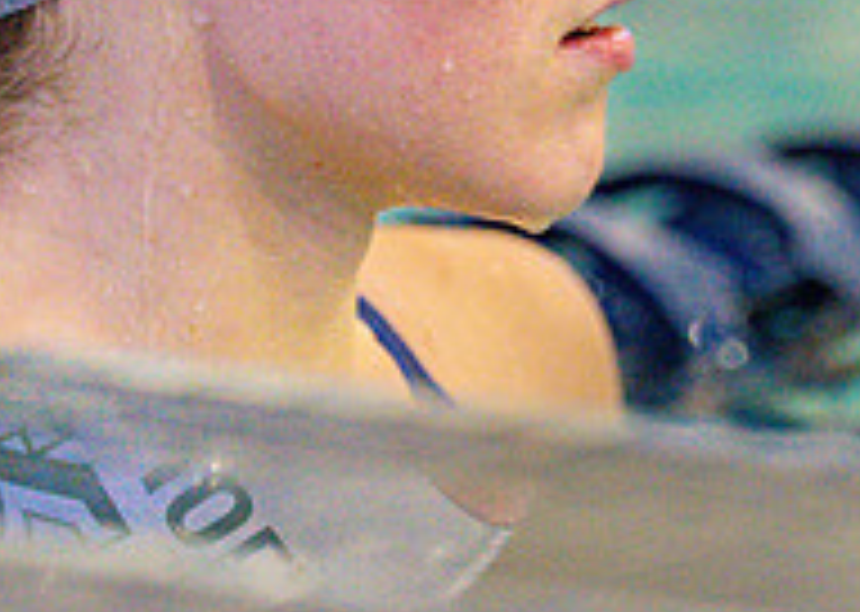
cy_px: -235
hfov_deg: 3.0
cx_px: 503
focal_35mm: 669
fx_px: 16323
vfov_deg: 2.1
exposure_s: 1/1000
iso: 2500
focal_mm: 178
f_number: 2.8
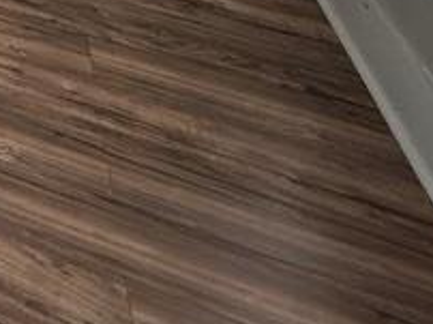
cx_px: -437
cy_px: -478
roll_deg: -1.1
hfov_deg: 18.2
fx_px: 887
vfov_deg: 13.8
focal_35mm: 71
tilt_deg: -5.4
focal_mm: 2.22
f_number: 2.2
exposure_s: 1/99
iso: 125
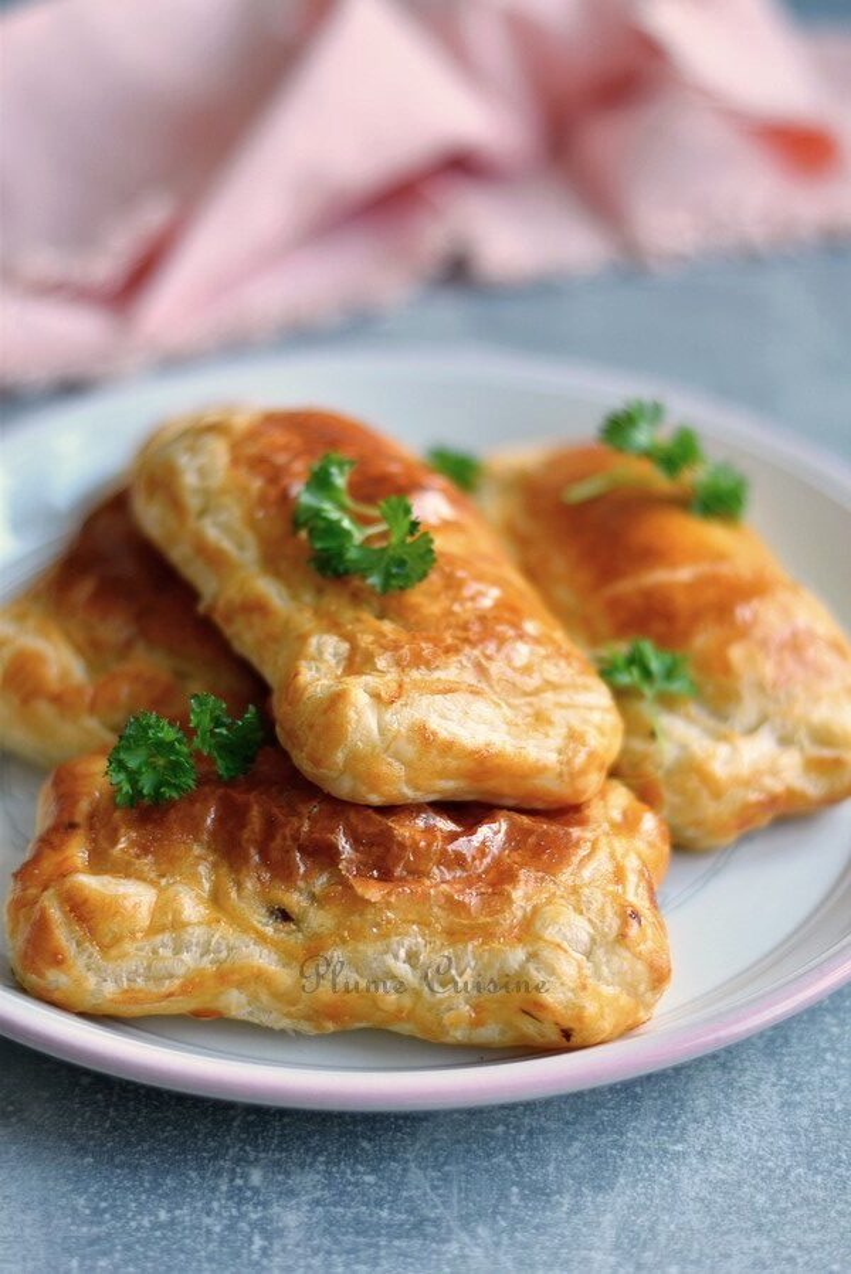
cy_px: 637
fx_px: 2657
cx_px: 426
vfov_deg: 27.0
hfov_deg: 18.2
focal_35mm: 75
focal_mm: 50
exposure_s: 1/80
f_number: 2
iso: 100
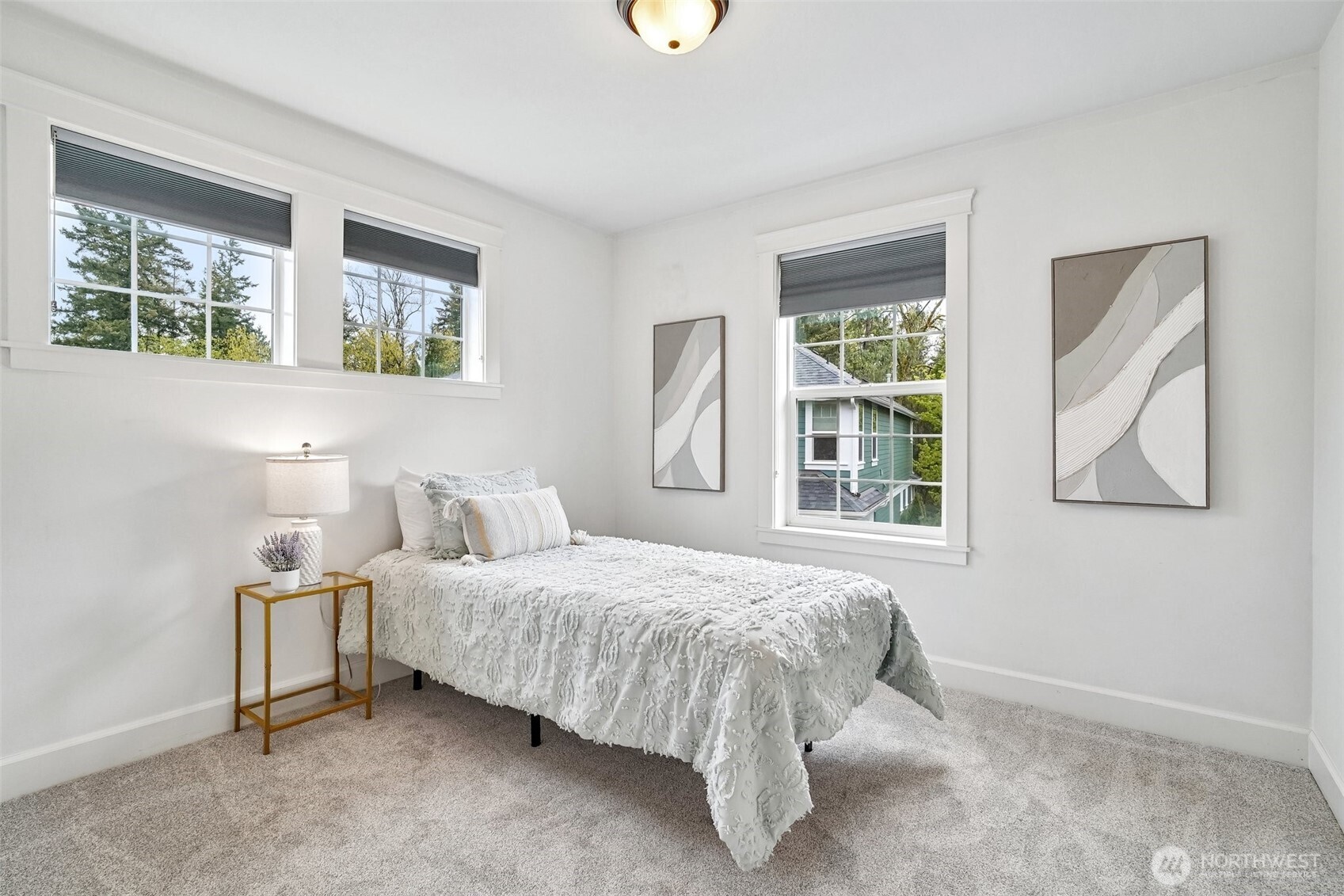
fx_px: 597
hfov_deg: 96.7
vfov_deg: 73.7
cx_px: 672
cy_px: 448
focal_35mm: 16
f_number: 8
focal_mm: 16
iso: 1600
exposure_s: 1/80
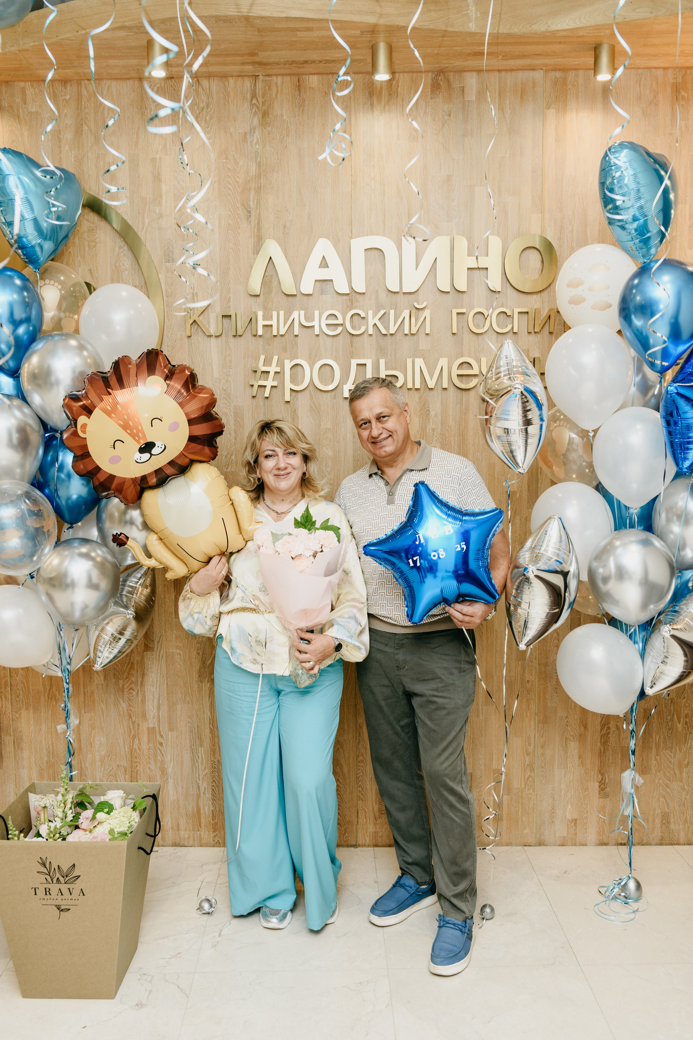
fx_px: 924
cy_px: 520
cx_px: 346
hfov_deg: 41.1
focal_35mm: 32
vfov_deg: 58.7
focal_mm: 32
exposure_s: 1/160
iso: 200
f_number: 4.5
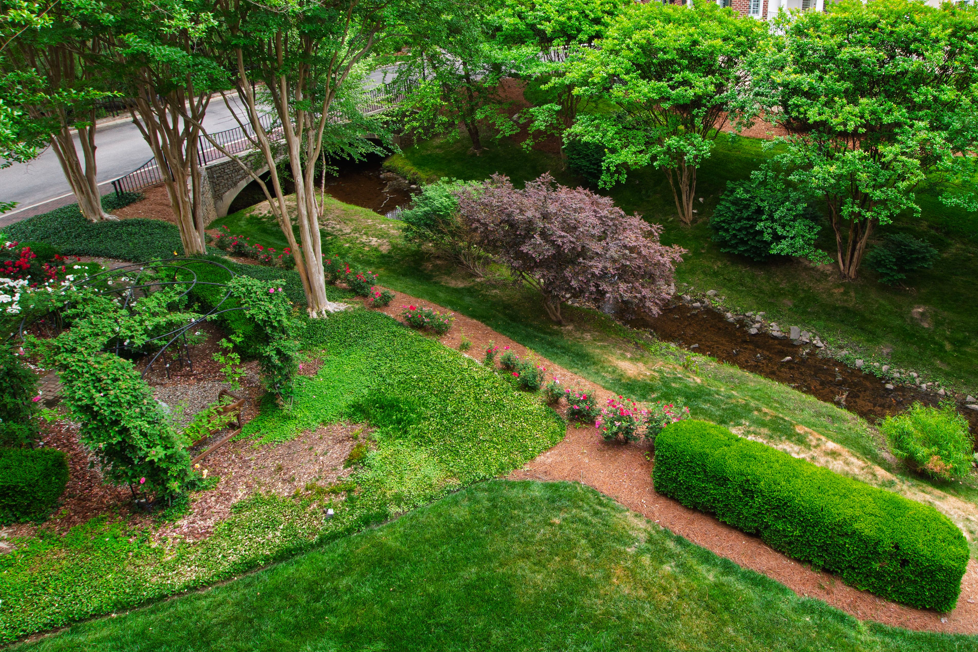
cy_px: 285
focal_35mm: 22
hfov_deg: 77.9
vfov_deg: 57.1
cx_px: 577
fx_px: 598
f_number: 8
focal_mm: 10
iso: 100
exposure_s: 1/25
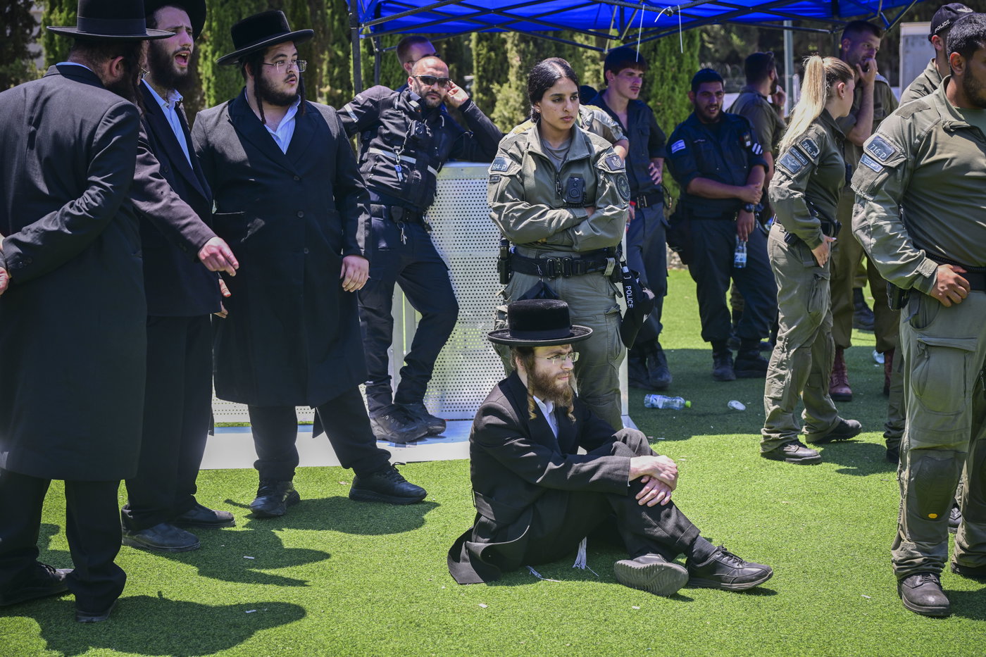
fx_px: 1533
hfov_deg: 35.6
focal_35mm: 56
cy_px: 328
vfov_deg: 24.2
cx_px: 493
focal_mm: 56
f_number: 4.5
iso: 200
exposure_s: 1/500
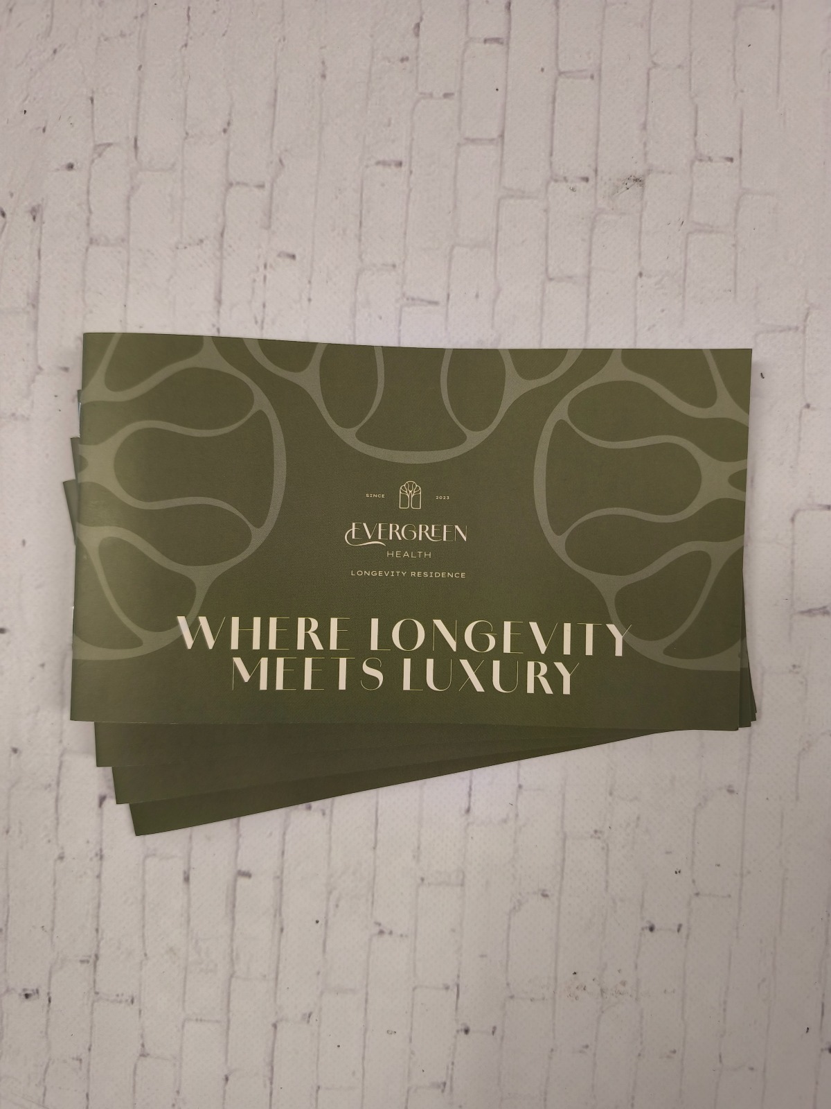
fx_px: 736
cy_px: 554
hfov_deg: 58.9
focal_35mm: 23
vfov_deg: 73.9
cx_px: 416
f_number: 1.6
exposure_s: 1/100
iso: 200
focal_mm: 6.57
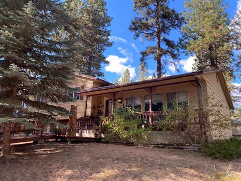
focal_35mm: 26
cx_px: 120
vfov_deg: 53.1
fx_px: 181
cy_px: 90
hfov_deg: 67.3
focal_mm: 4.25
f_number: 1.8
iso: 32
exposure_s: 1/287
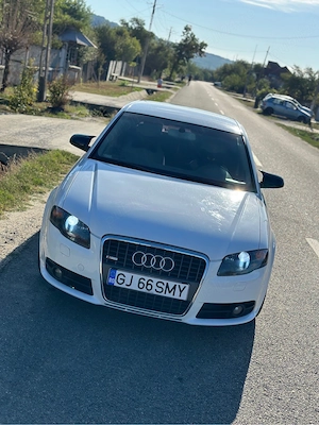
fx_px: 590
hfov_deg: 30.3
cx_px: 160
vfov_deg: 39.7
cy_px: 212
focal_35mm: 48
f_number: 1.78
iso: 100
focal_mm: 6.86
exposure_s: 1/5882
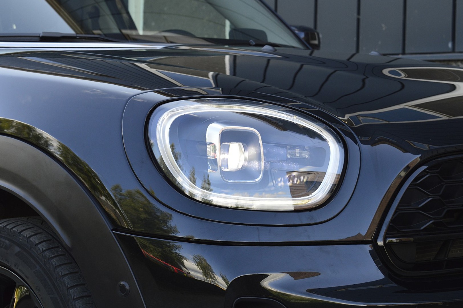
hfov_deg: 24.6
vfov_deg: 16.5
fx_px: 1060
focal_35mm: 82
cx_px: 232
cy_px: 154
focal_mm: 55
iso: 400
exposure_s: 1/125
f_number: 9
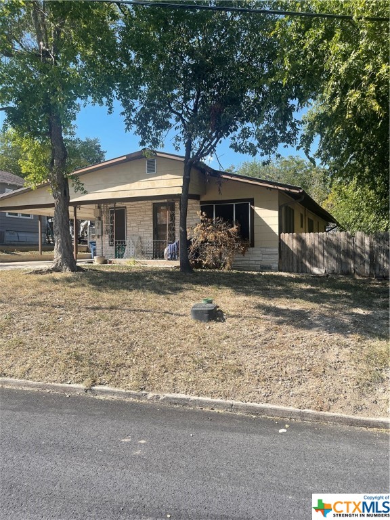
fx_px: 391
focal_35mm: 26
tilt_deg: +0.3
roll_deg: -1.2
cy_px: 260
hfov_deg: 53.1
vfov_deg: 67.3
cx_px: 195
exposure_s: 1/1852
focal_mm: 5.1
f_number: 1.6
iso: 32
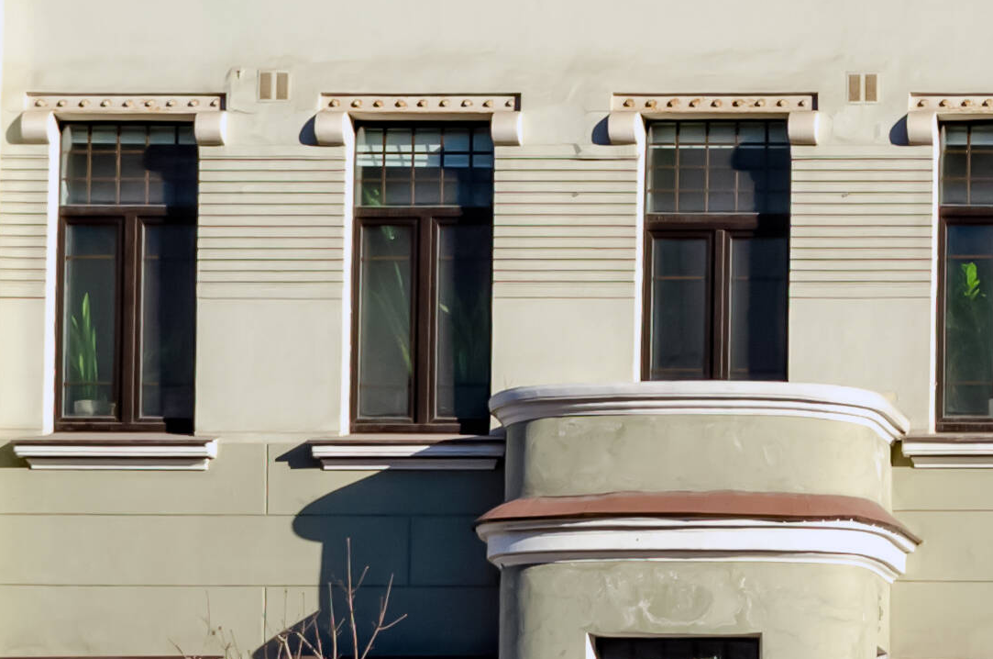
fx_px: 6388
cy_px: -613
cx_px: 1721
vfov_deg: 5.8
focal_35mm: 232
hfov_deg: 8.6
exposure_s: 1/250
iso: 100
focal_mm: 34
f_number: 8
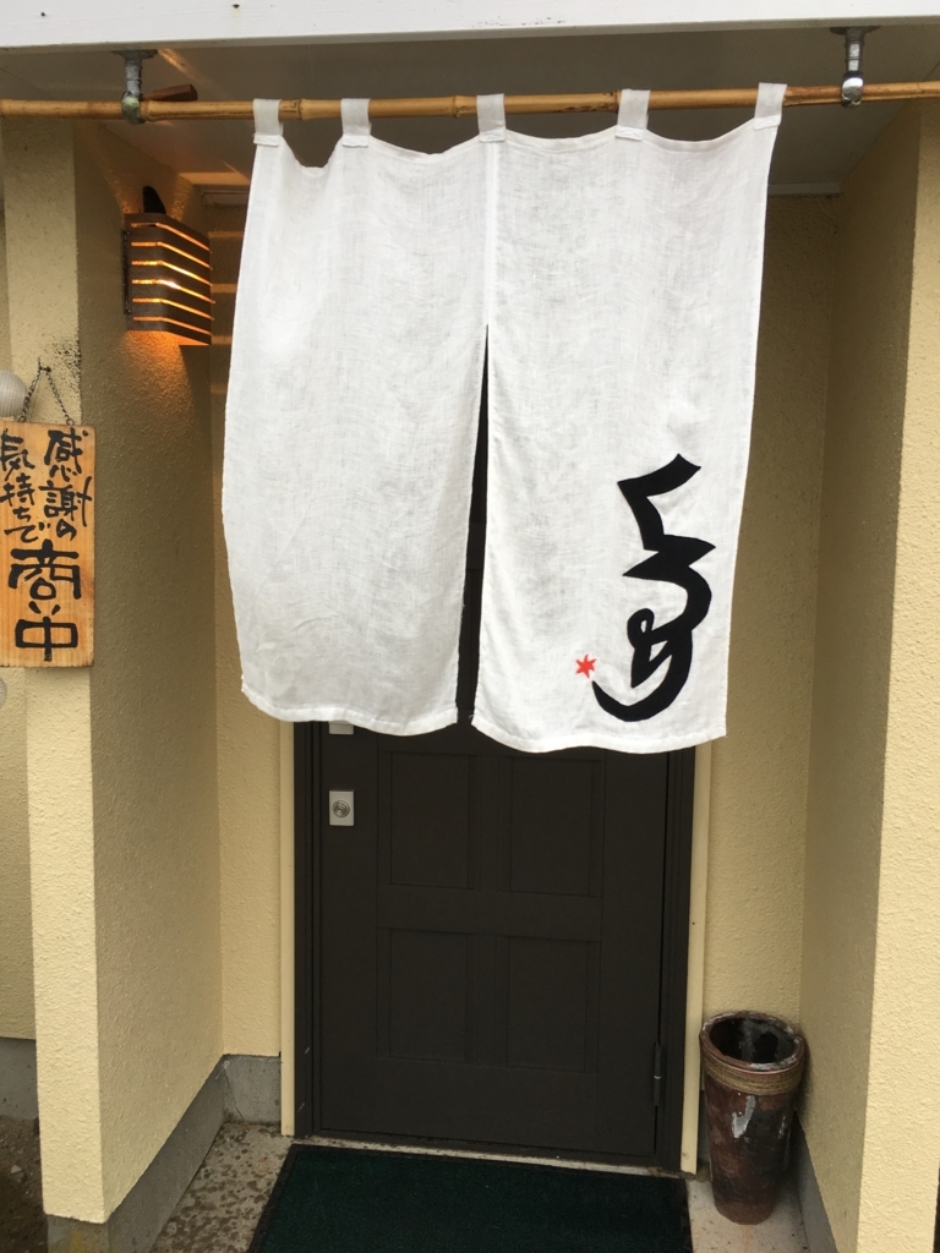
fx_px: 1050
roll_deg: -1.5
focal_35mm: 29
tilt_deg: -6.7
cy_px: 626
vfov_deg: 61.7
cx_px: 470
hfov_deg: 48.2
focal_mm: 4.15
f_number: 2.2
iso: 32
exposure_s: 1/120
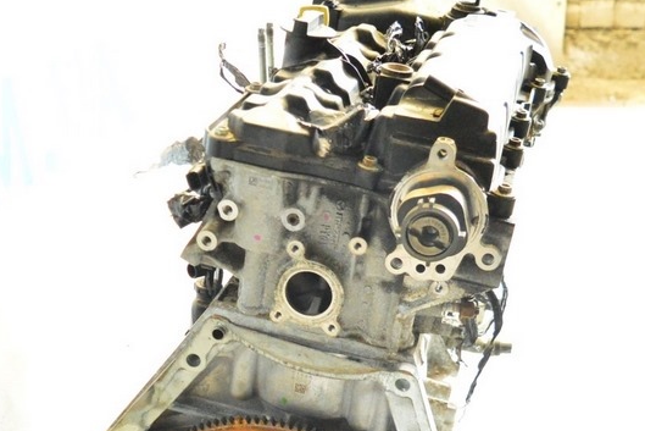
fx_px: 1039
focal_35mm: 58
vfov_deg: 22.9
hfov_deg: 34.4
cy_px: 367
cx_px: 285
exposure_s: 1/80
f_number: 4
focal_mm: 20
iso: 6400
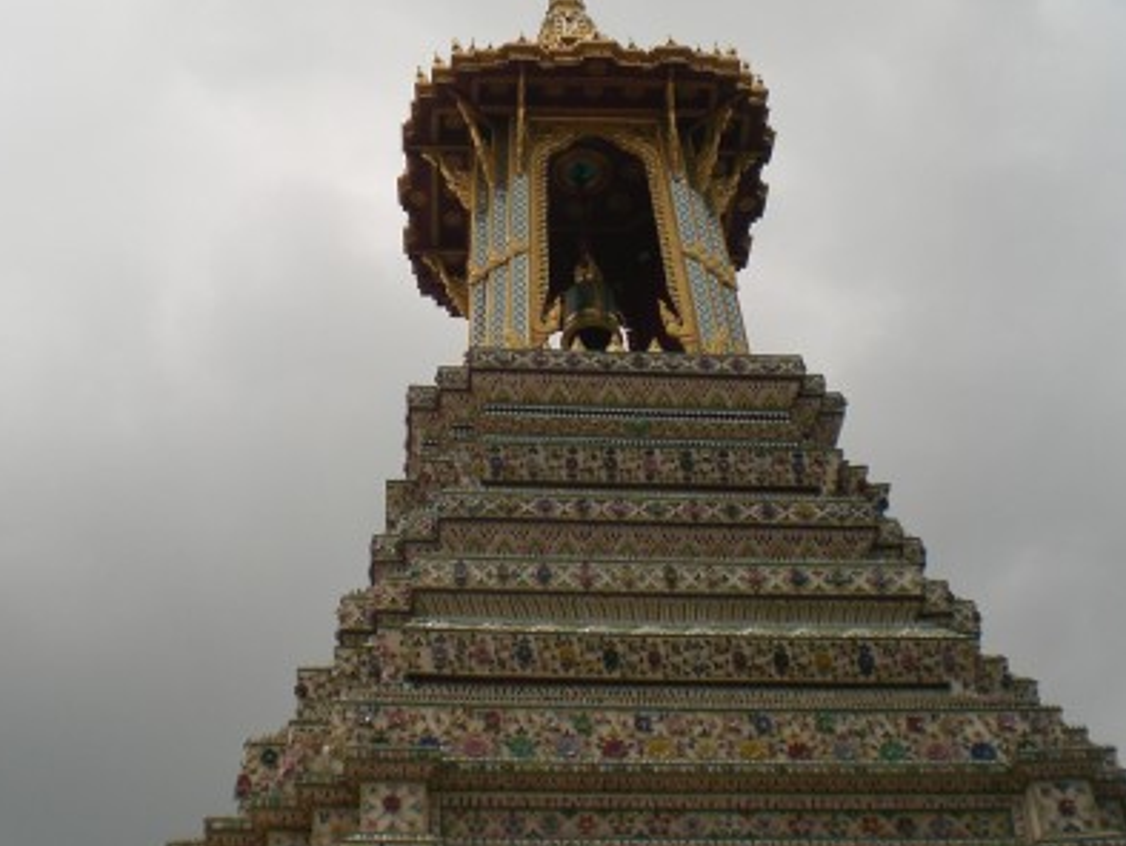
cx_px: 474
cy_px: 307
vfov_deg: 27.4
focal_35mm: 53
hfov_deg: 36.1
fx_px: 1725
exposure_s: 1/1250
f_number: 4.4
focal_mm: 6.3
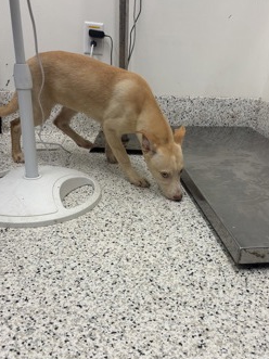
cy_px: 197
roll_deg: -4.2
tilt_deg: -26.0
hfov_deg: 42.9
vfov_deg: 55.3
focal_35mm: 33
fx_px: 342
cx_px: 144
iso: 64
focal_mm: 5.96
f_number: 1.6
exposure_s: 1/120
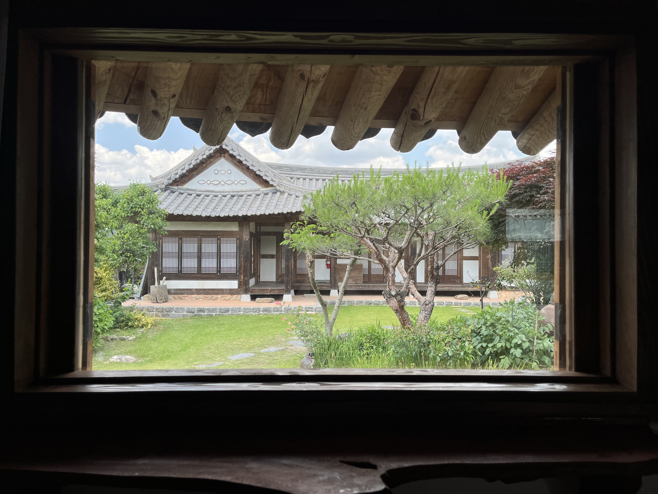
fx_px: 494
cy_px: 247
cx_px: 329
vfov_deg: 53.1
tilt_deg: +0.2
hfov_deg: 67.3
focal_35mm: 26
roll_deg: +0.9
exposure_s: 1/192
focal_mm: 5.1
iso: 40
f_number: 1.6
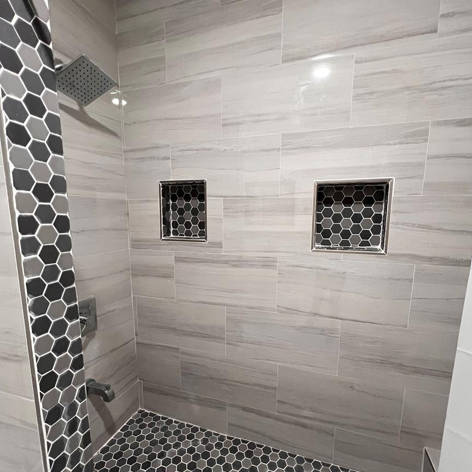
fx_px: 247
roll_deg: -0.2
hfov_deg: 87.4
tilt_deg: -8.8
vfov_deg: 87.2
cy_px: 258
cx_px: 238
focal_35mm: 16
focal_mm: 1.57
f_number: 1.8
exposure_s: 1/60
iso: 320
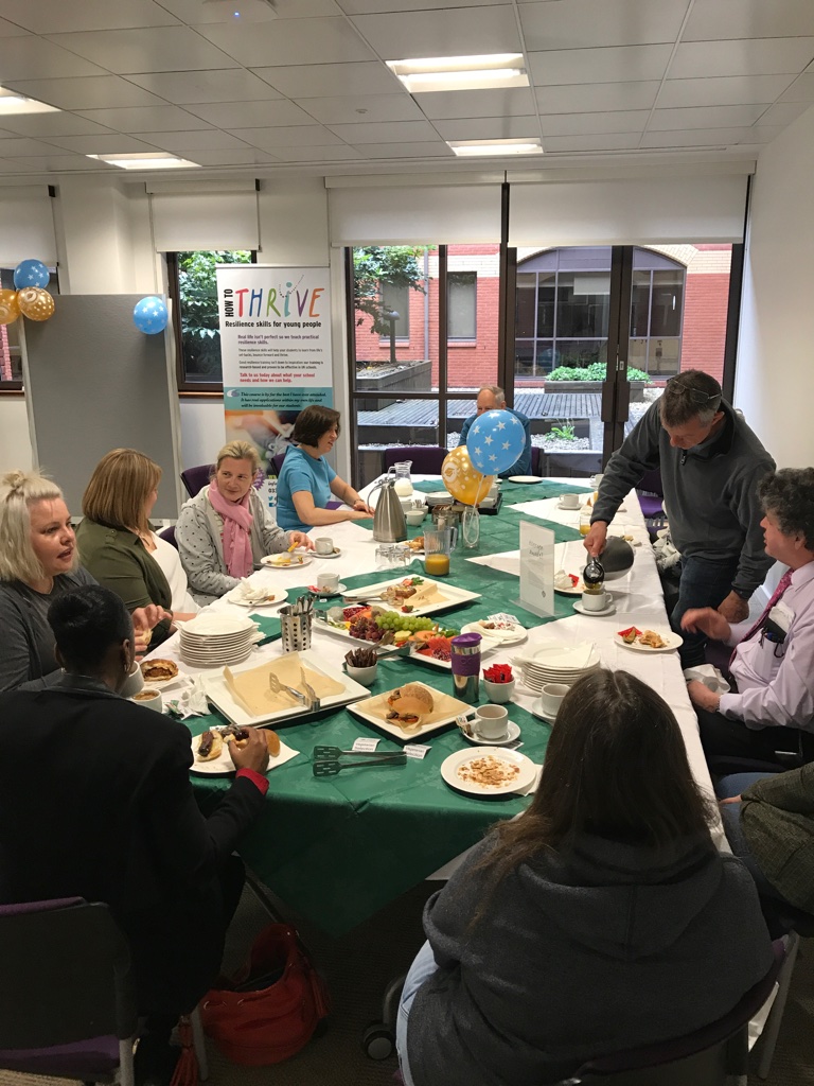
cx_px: 407
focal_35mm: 28
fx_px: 878
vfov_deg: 63.4
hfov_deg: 49.7
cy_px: 543
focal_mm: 3.99
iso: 40
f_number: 1.8
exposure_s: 1/20
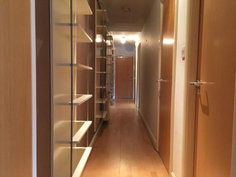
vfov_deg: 48.2
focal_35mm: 29
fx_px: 198
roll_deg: -0.7
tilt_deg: -3.5
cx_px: 118
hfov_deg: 61.7
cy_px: 88
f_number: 2.2
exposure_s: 1/17
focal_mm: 4.15
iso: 200
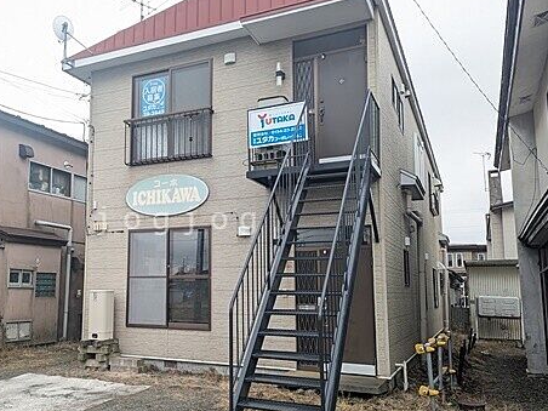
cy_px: 221
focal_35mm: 34
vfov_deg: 41.8
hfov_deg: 52.8
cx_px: 179
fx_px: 538
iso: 45
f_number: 1.85
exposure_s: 1/243
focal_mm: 6.81
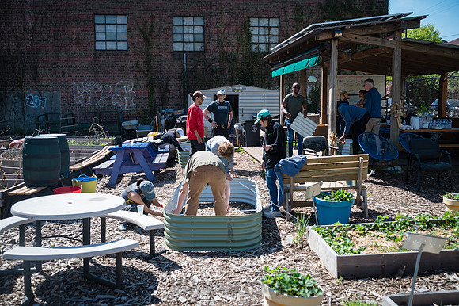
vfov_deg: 37.7
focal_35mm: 35
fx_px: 447
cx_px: 230
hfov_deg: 54.3
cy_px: 153
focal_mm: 35
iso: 100
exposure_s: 1/500
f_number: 3.5
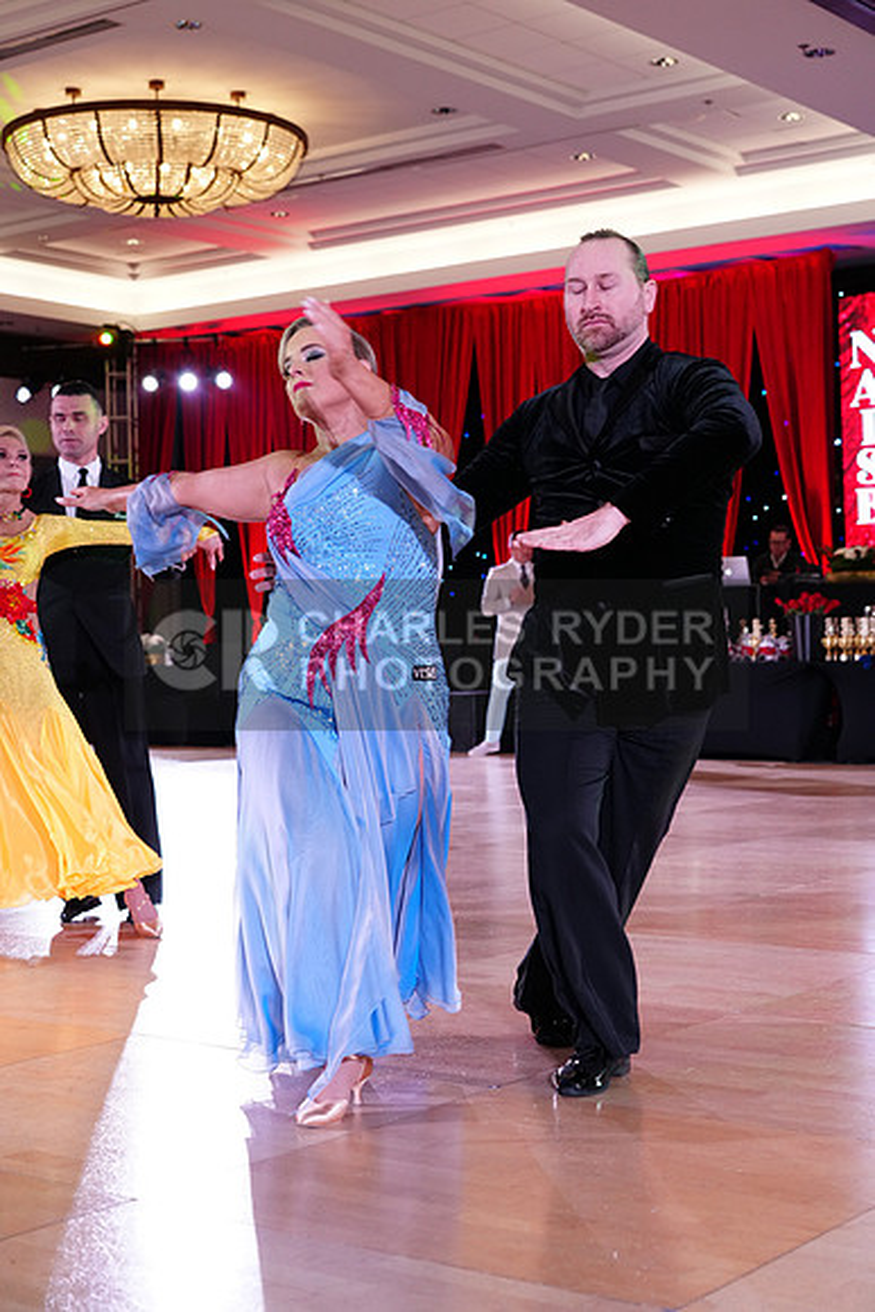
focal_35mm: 52
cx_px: 438
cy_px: 656
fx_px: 1895
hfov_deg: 26.0
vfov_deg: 38.2
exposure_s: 1/250
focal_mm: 52
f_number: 4.5
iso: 2500
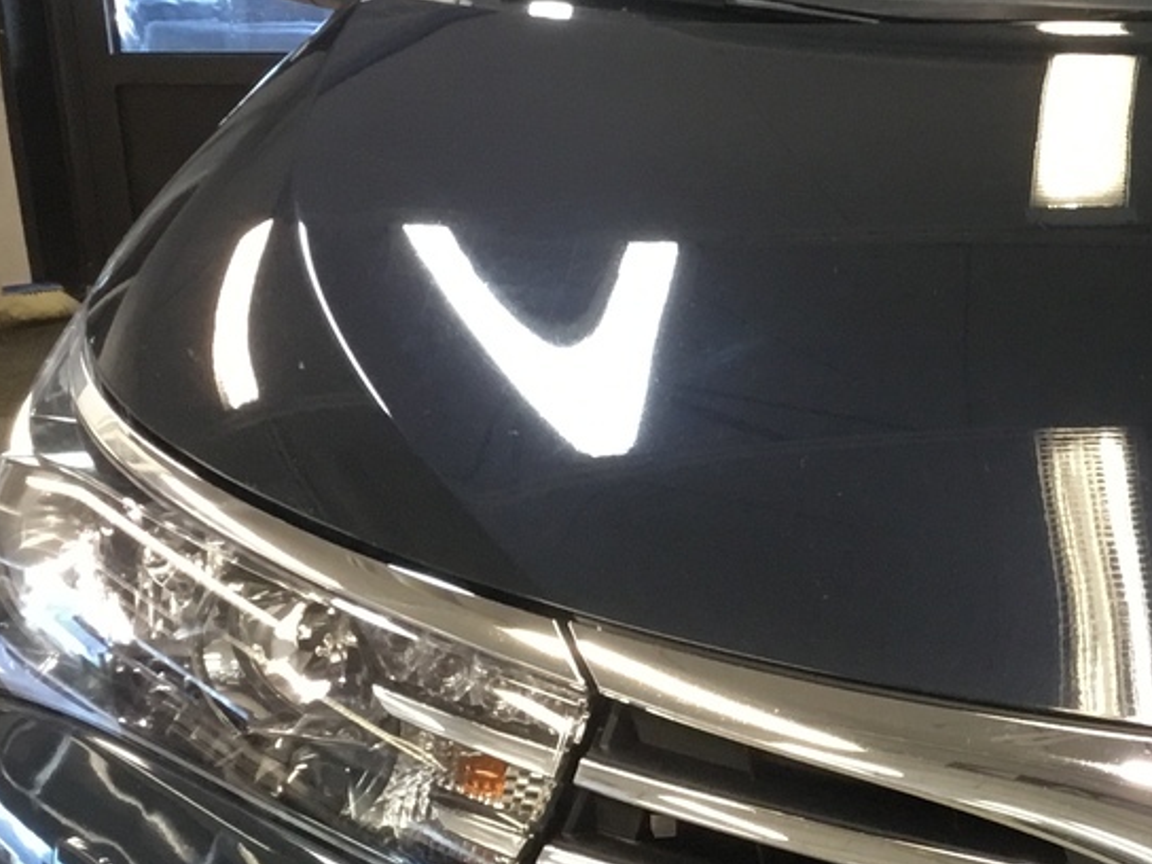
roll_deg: +1.8
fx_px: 2729
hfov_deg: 22.4
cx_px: 1298
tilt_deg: -17.6
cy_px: 631
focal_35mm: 82
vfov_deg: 17.9
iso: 125
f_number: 2.4
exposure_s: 1/33
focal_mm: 3.3
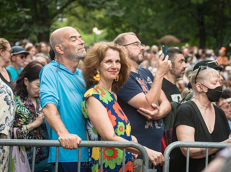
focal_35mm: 90
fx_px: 602
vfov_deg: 16.3
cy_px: 82
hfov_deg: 21.7
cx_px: 128
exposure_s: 1/200
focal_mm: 80
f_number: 3.5
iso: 2000
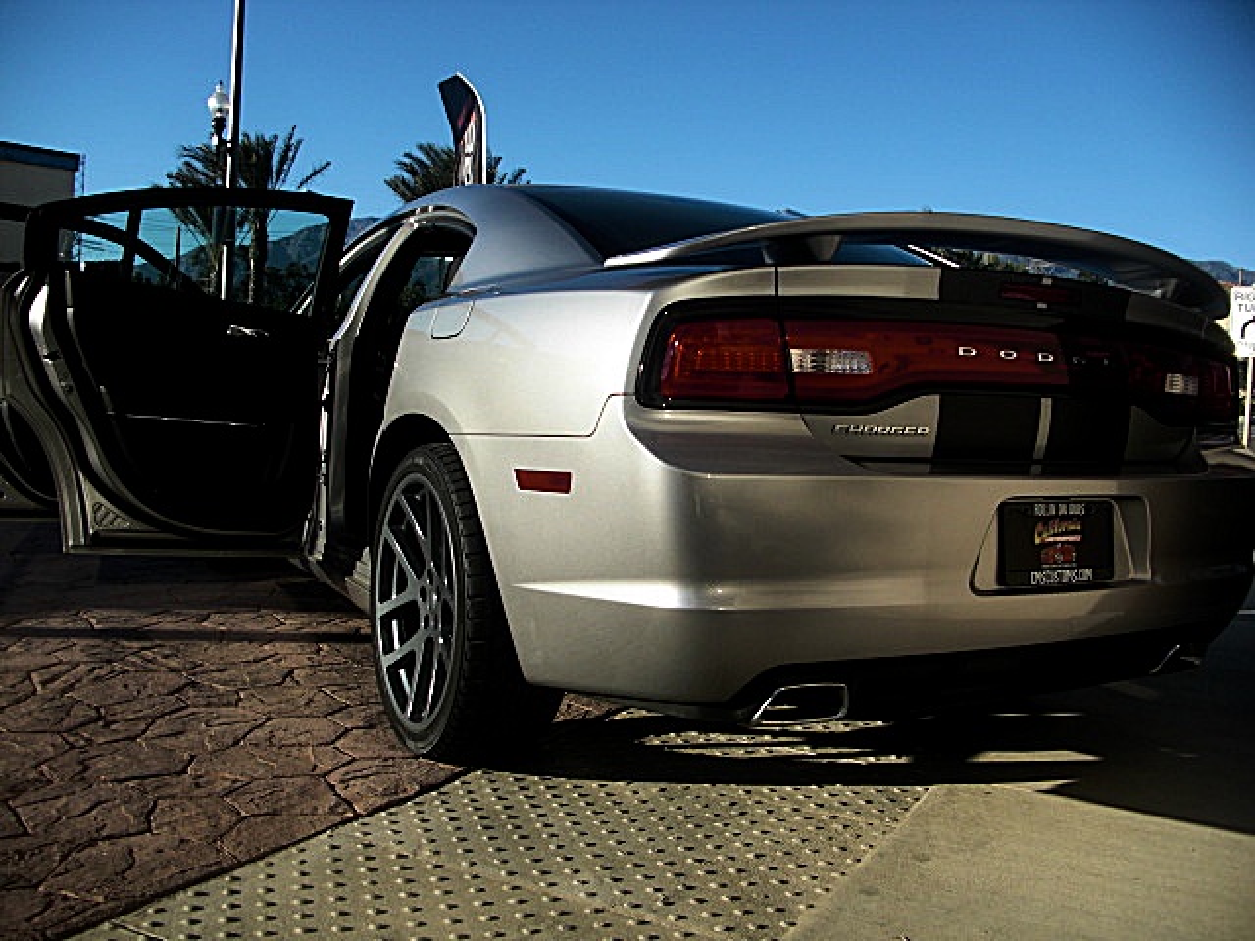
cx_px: 628
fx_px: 1305
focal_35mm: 36
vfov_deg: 39.7
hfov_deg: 51.4
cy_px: 470
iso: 50
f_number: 2.8
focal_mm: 6.3
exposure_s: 1/1000
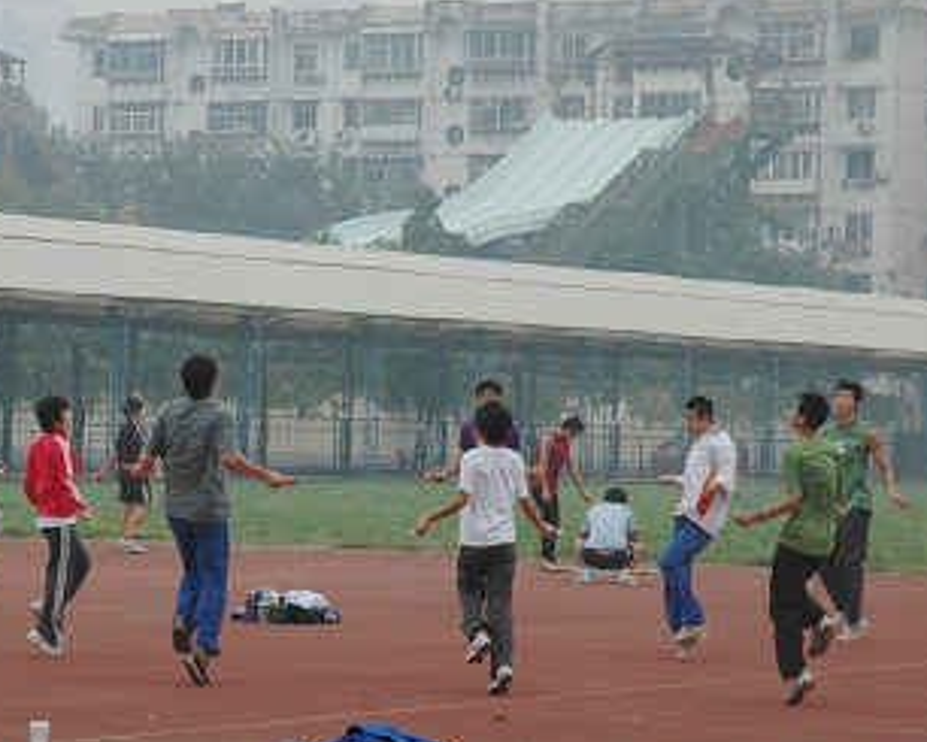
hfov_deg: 12.0
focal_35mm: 161
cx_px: 276
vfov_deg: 9.6
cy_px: 366
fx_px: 4419
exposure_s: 1/200
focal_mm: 70
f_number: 7.1
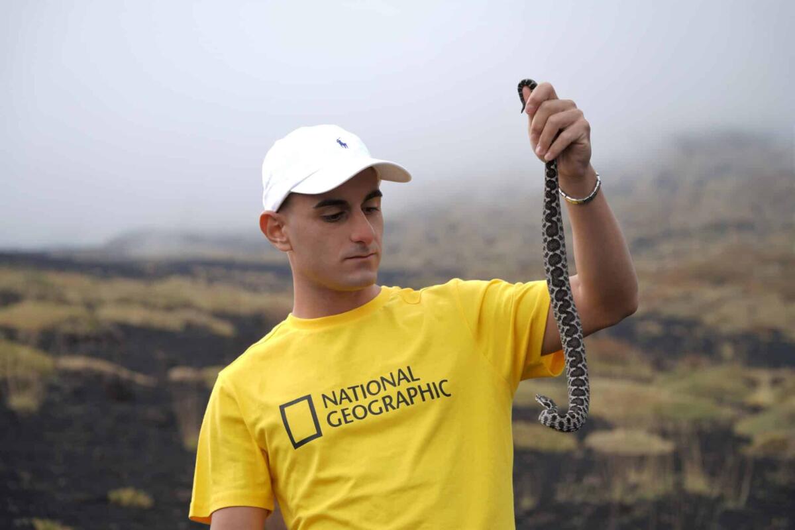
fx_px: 2319
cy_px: 265
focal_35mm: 105
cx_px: 398
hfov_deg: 19.5
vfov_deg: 13.0
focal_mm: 70
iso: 64
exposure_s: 1/250
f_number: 4.5
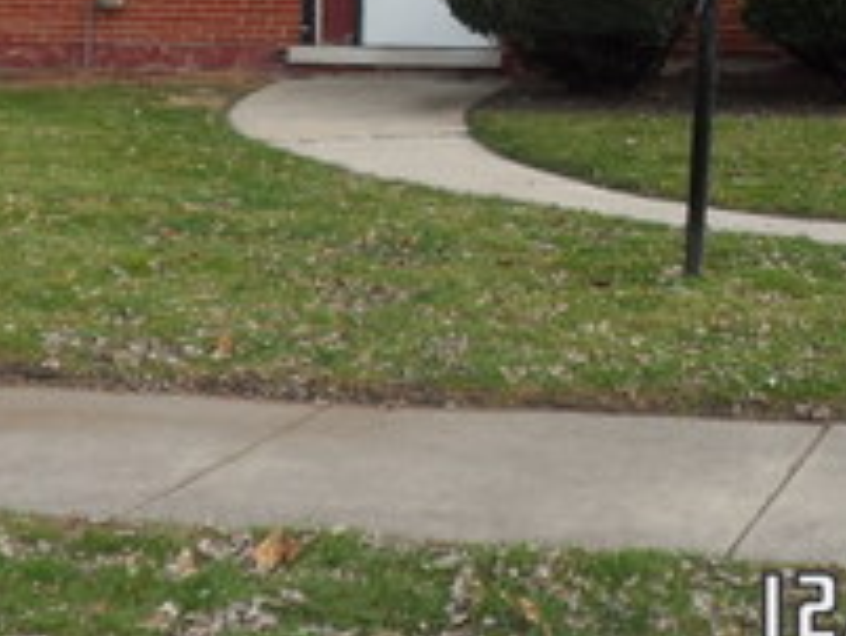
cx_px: 703
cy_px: -202
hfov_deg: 21.7
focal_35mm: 89
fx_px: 2176
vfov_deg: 15.7
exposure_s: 1/350
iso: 80
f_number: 3.1
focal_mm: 4.9
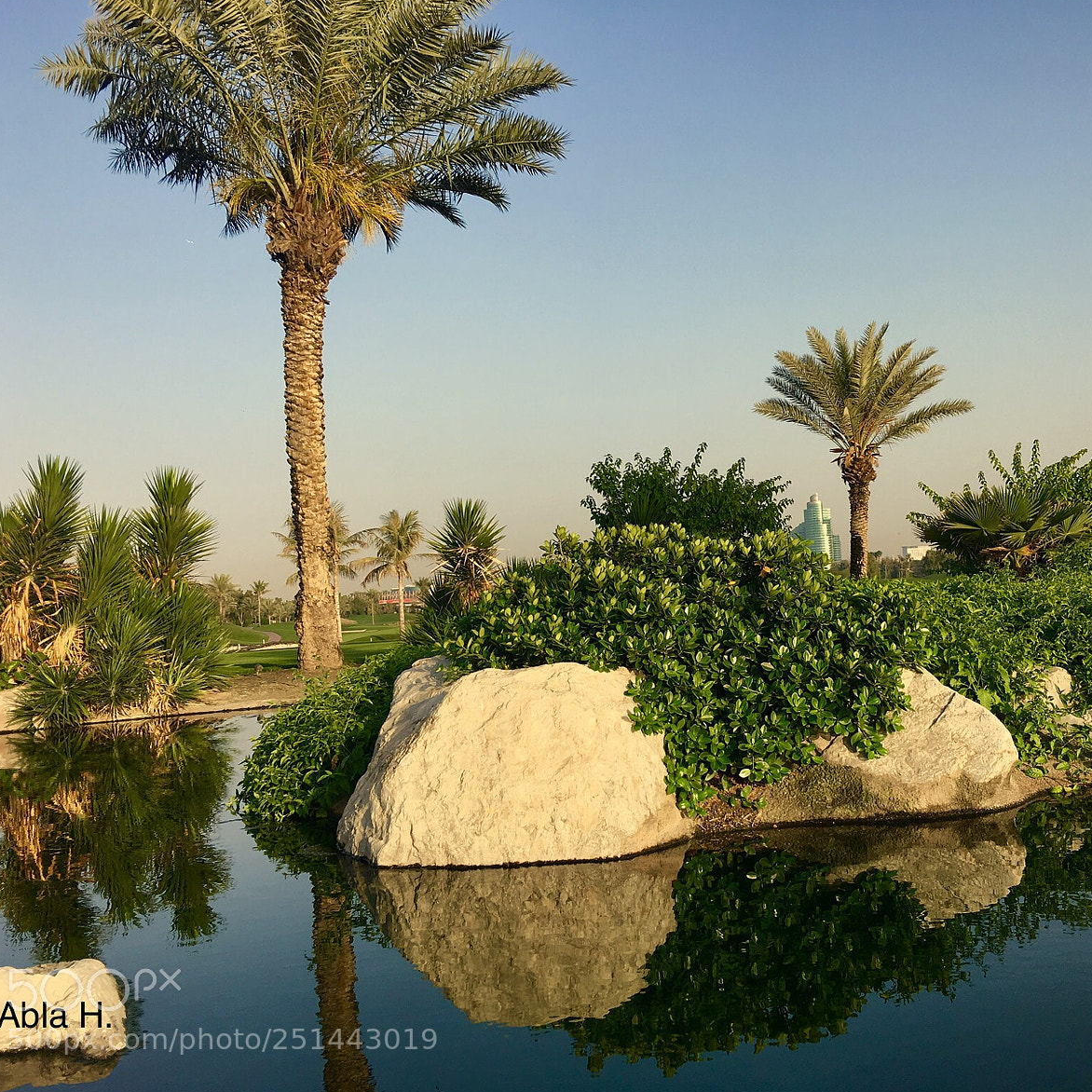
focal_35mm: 35
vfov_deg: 47.2
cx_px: 695
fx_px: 1249
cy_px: 553
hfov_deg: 46.7
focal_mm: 4.15
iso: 25
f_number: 2.2
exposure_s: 1/732
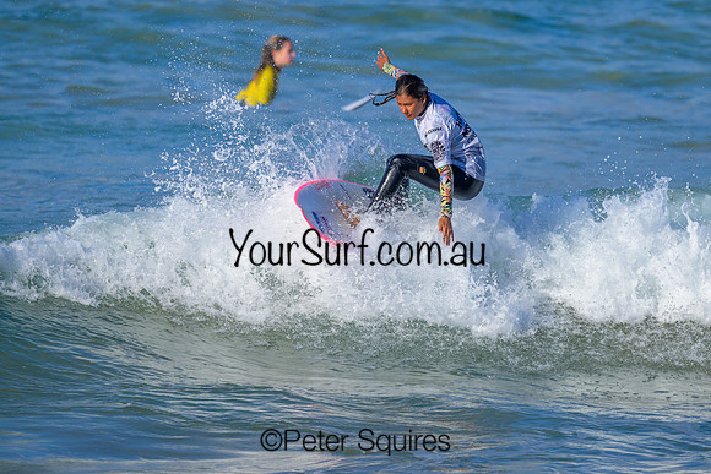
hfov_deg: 1.9
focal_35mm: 1098
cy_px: 159
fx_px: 21698
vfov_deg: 1.3
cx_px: 468
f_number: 6.3
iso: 280
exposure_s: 1/2000
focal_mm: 800
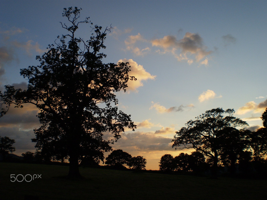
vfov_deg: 39.7
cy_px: 100
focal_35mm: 36
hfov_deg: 51.4
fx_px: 278
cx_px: 134
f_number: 4.6
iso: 64
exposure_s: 1/500
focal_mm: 6.3
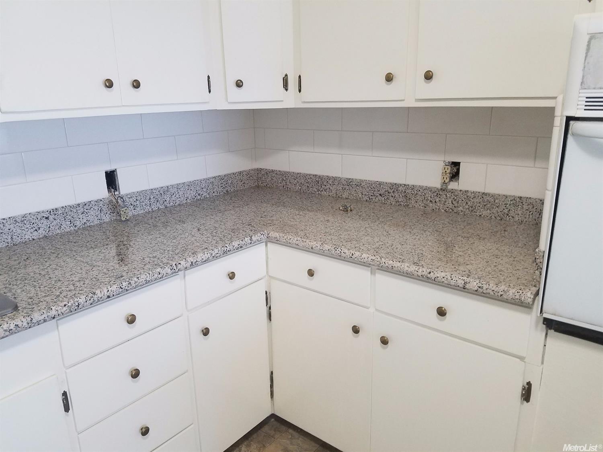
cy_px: 226
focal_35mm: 26
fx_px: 453
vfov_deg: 53.0
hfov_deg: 67.3
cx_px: 302
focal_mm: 4.2
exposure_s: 1/30
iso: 160
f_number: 1.7
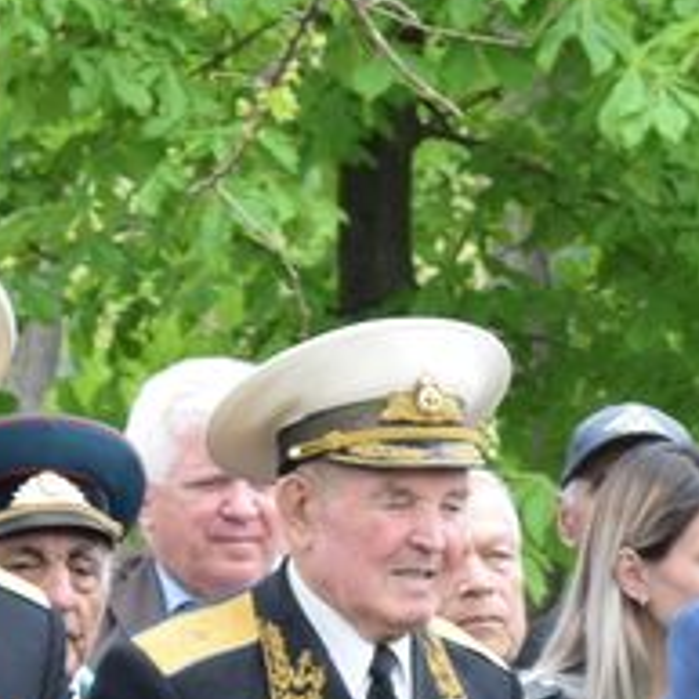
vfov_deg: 3.8
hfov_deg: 3.7
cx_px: 1460
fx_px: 10596
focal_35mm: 464
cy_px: 1023
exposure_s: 1/160
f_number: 6.3
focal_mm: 55
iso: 400
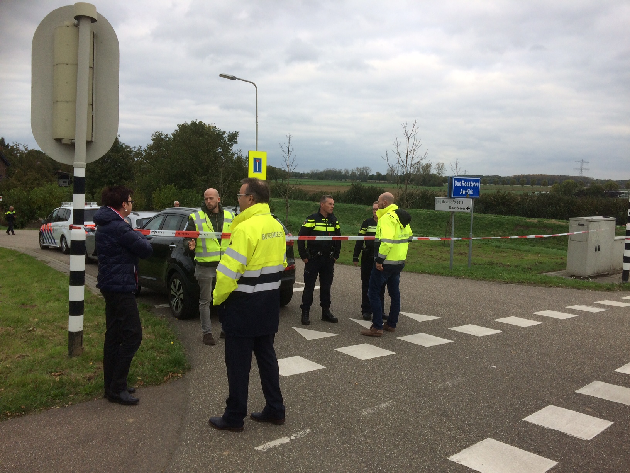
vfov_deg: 48.2
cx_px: 315
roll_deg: -3.7
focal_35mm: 29
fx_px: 528
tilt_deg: -6.3
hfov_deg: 61.7
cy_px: 236
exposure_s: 1/586
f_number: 2.2
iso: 32
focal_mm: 4.15
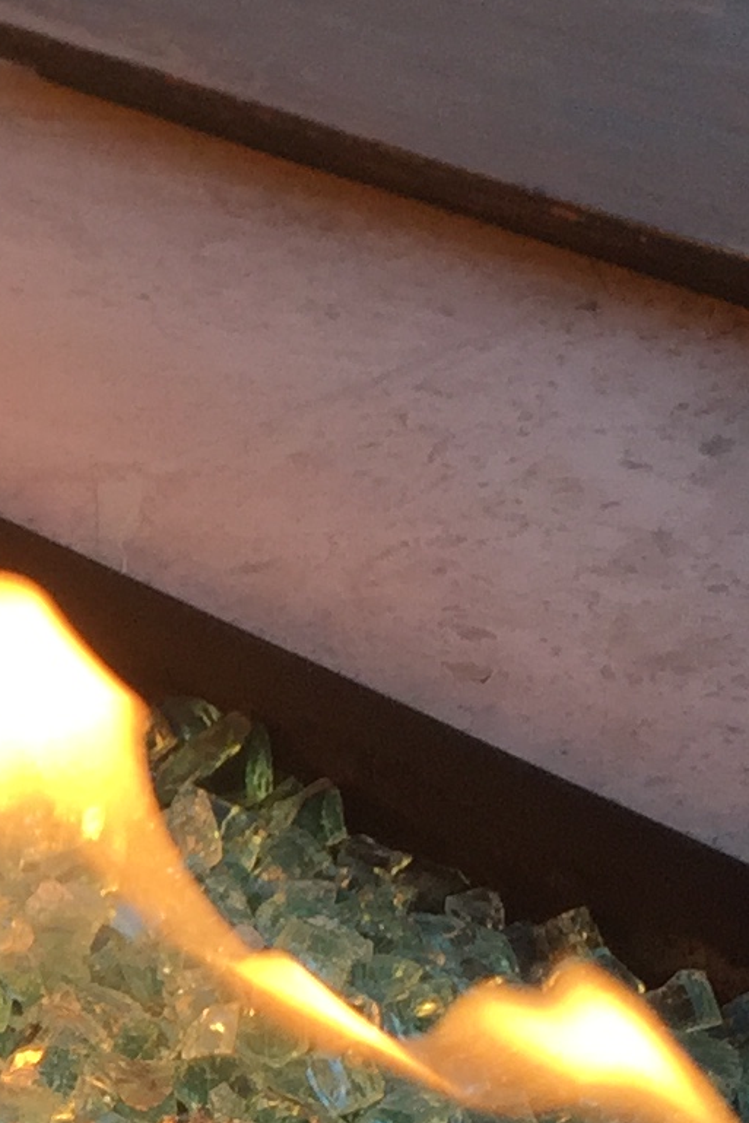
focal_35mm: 128
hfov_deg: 10.1
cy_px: 1298
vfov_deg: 15.5
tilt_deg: -31.3
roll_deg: +1.9
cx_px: -641
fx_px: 3993
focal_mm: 4.15
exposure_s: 1/60
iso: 32
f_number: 2.2
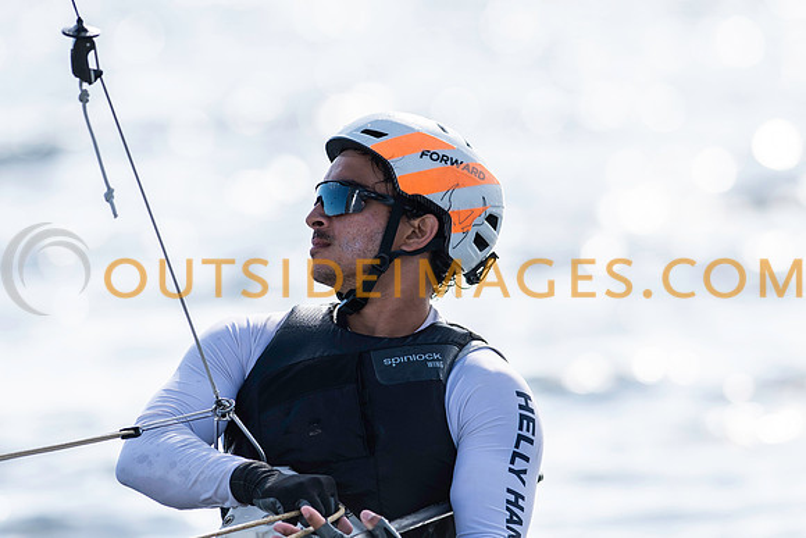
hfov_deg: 4.6
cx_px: 403
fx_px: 10077
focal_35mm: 450
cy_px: 269
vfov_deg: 3.1
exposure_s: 1/2000
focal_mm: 300
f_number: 5
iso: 200
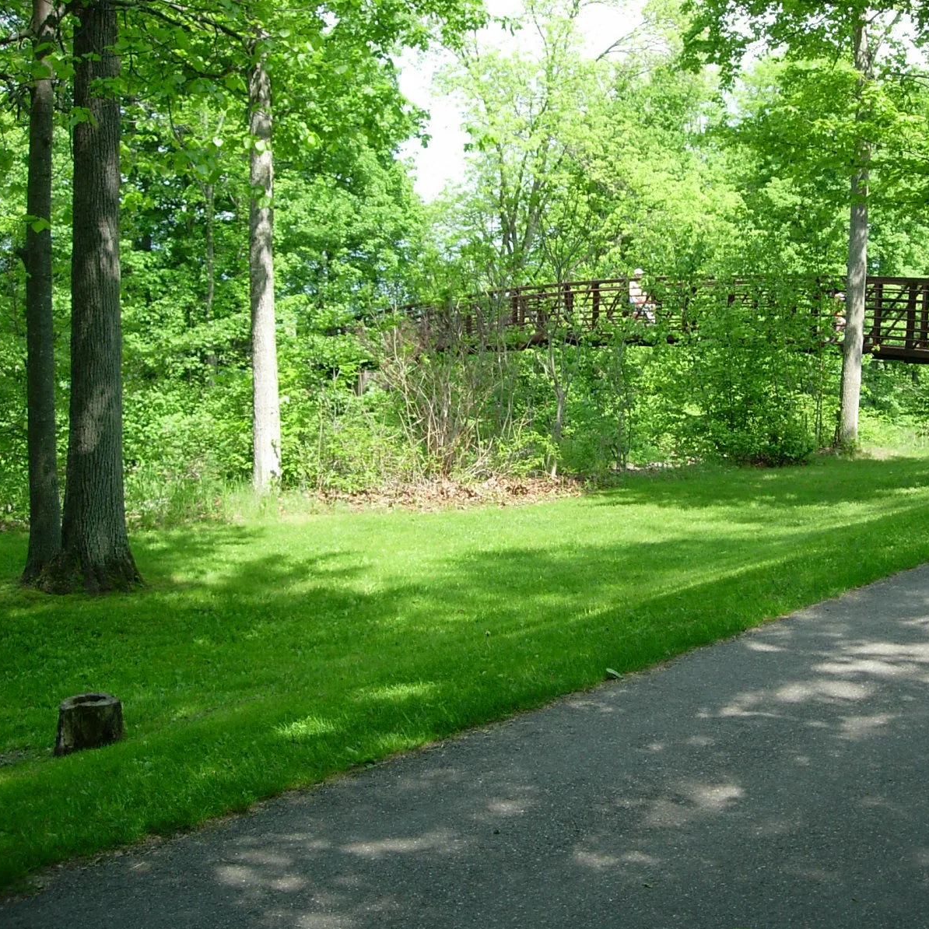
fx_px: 1366
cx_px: 613
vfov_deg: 37.6
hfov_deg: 37.2
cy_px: 466
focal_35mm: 45
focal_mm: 7.8
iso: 79
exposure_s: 1/395
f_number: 2.8
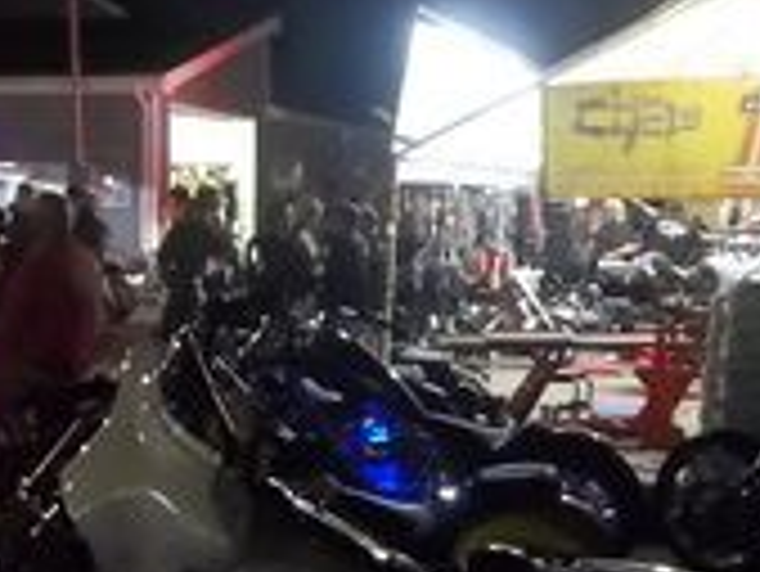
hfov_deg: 30.2
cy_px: 369
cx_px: 418
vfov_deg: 22.9
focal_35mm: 64
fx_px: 1406
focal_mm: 4.9
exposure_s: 1/8
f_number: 3.5
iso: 400
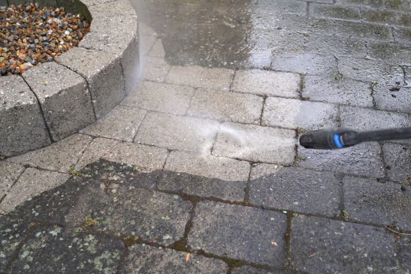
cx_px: 206
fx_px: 388
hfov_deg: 55.8
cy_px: 137
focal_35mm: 34
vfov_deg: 38.9
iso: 100
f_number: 4
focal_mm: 34
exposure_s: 1/160
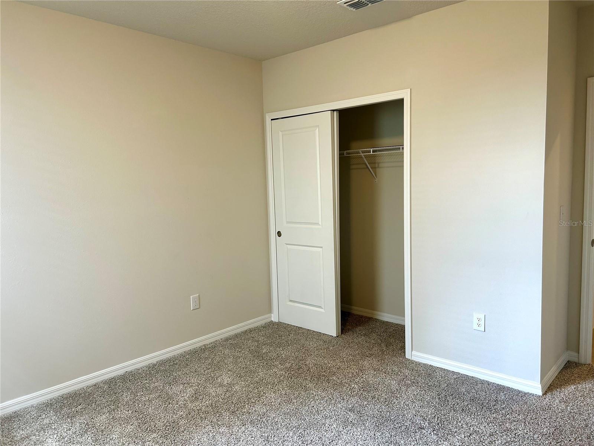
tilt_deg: -5.9
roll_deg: +2.0
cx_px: 297
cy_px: 223
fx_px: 446
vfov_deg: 53.1
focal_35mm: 26
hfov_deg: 67.3
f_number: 1.5
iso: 100
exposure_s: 1/120
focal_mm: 5.7
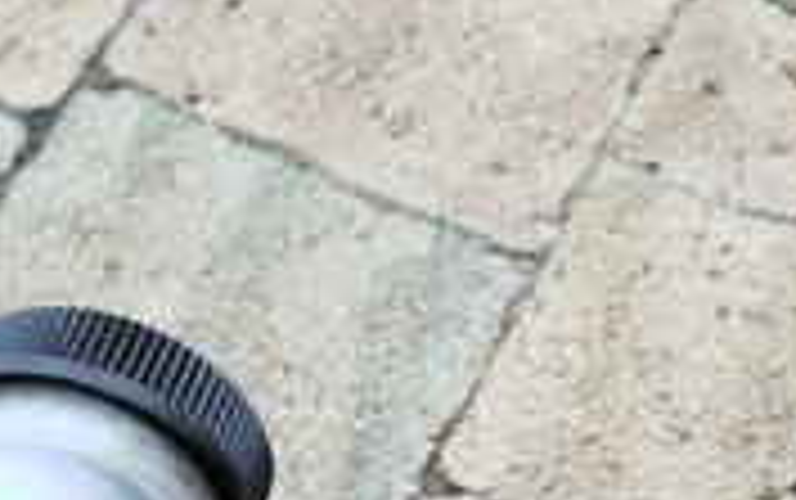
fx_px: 1998
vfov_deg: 13.1
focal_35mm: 92
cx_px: -76
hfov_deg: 21.4
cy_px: 847
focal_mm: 5.31
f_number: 1.7
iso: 64
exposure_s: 1/100
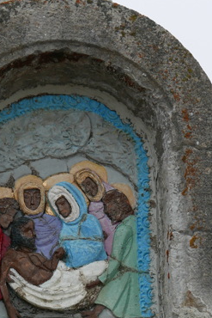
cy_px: 310
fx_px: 821
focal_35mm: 93
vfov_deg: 21.2
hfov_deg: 14.7
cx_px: 79
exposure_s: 1/160
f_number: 5.6
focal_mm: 19.3
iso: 200
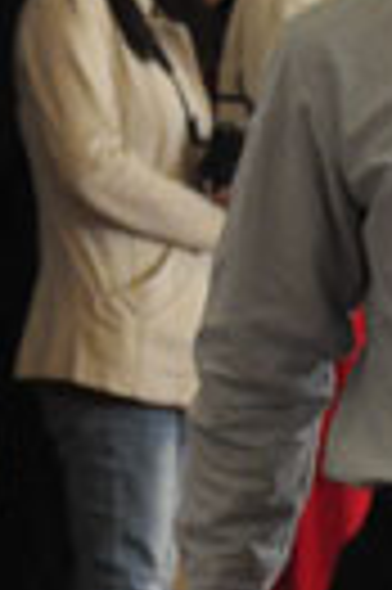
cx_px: 825
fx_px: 5633
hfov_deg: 3.9
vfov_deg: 6.0
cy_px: 196
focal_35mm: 344
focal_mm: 40
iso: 1600
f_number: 4.5
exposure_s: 1/200
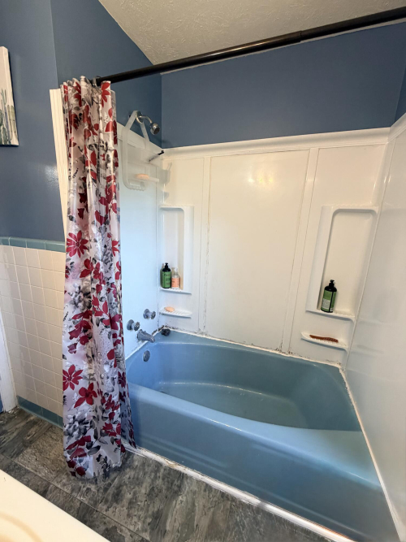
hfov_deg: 85.7
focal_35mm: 14
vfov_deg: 102.1
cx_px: 203
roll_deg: -1.7
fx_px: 219
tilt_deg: -12.4
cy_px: 271
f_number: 2.2
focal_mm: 2.22
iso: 250
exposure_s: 1/120
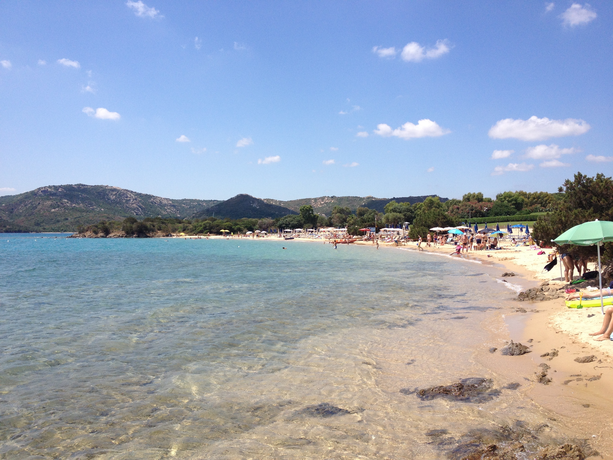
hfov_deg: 52.6
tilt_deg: -1.6
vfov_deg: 40.7
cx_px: 306
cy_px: 230
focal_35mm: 35
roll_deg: +0.5
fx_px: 620
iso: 50
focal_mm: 4.28
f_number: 2.4
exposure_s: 1/2045
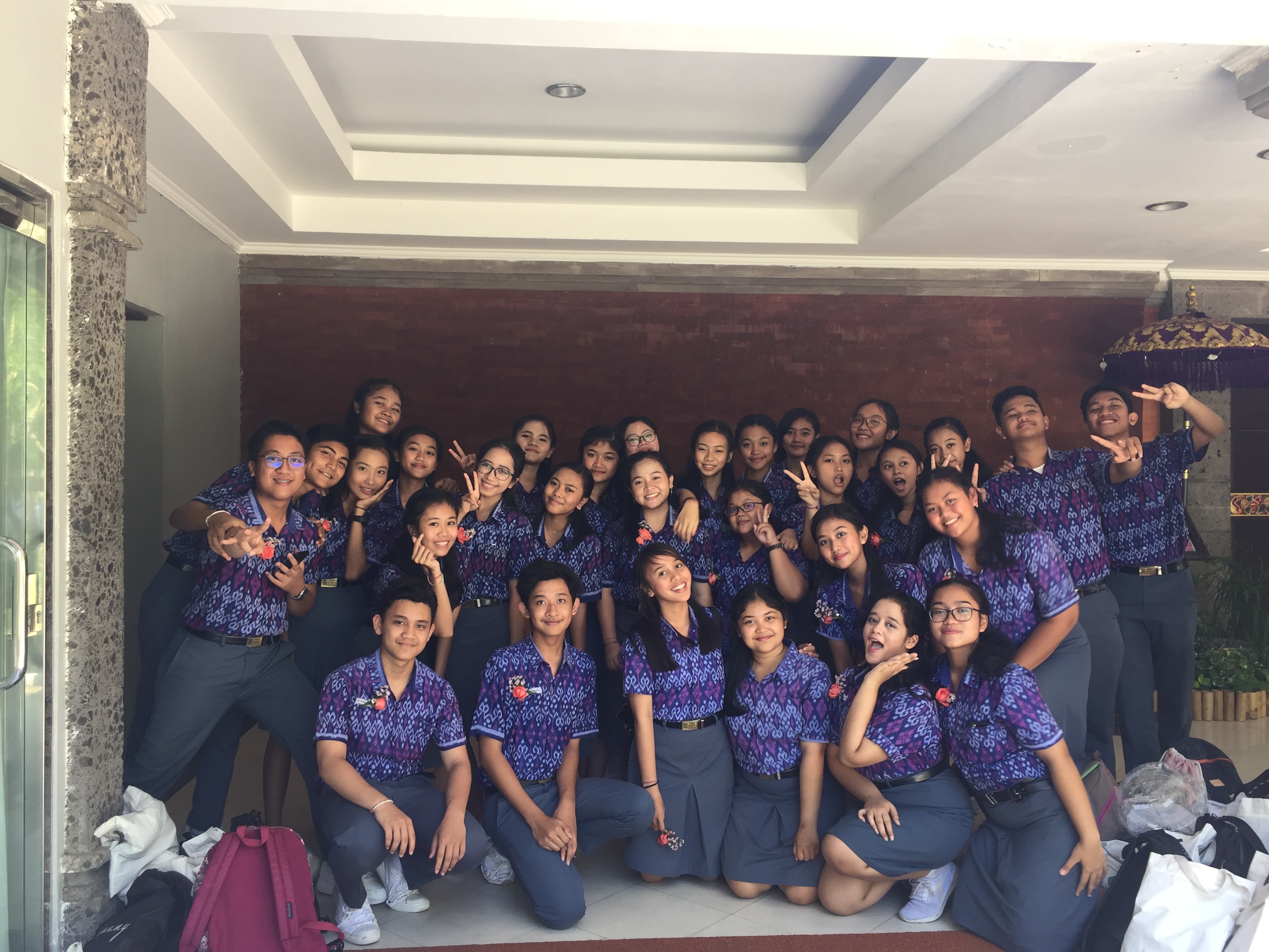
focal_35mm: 29
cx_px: 634
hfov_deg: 61.7
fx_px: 1063
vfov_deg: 48.2
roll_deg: -0.6
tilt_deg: +0.1
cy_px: 476
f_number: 2.2
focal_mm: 4.15
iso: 32
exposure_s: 1/50
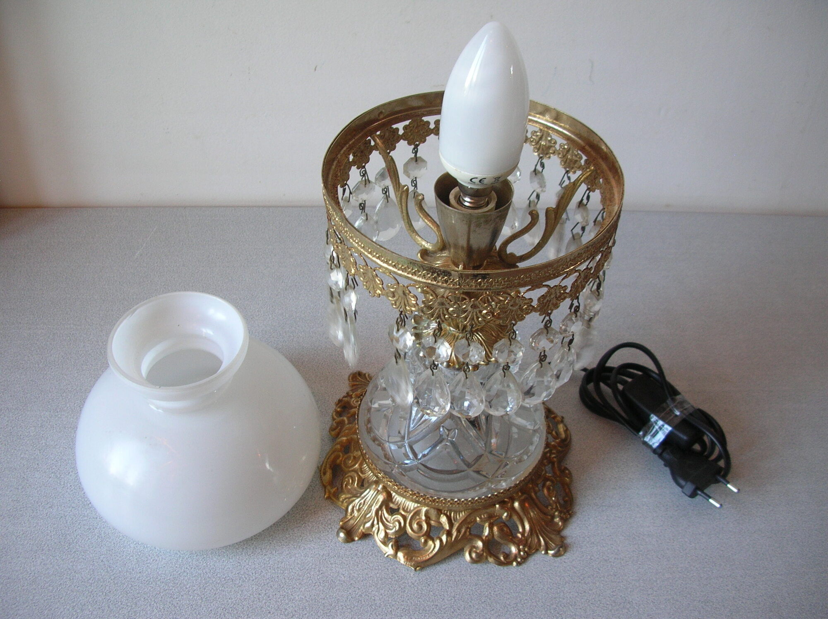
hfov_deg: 52.7
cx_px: 414
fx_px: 837
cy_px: 310
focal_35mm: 35
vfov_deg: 40.7
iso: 50
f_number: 2.8
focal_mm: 5.8
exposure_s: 1/9.3
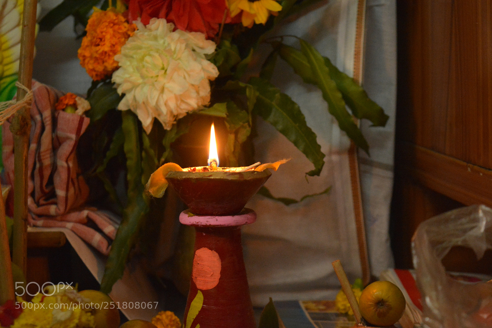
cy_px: 164
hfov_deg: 24.3
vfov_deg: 16.4
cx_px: 245
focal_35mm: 84
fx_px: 1141
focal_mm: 55
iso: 4000
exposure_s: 1/60
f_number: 5.6
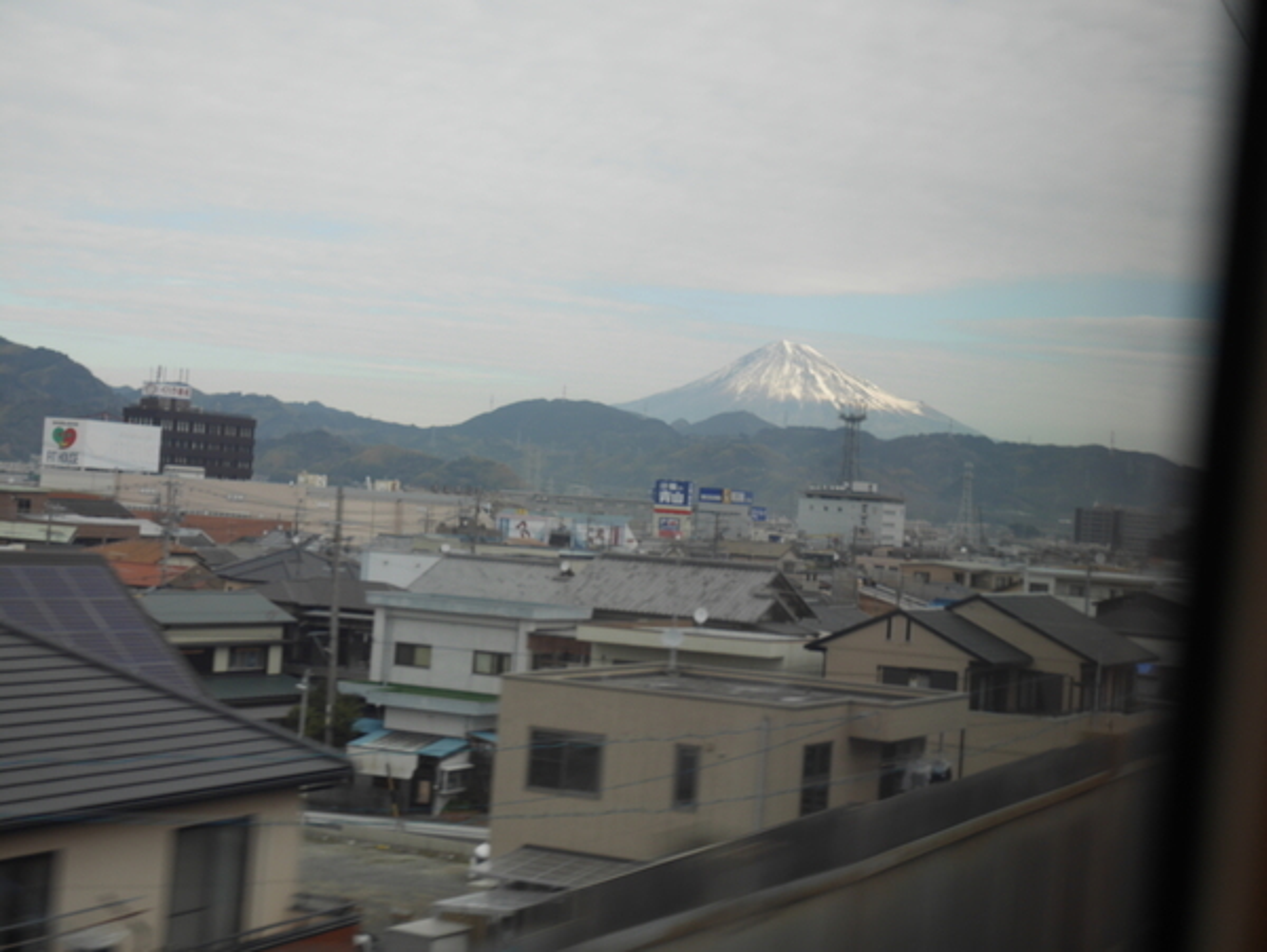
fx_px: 2344
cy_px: 476
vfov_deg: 23.0
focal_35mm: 64
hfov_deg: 30.2
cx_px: 634
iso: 200
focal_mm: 32
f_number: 6.3
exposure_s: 1/160
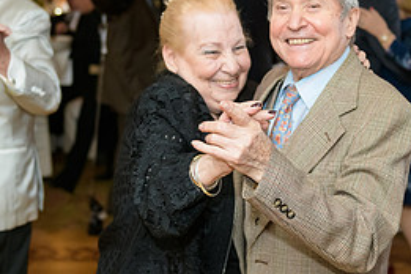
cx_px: 293
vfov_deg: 17.0
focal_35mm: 80
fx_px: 913
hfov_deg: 25.2
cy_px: 102
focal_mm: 36
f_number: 2.8
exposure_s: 1/125
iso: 1600
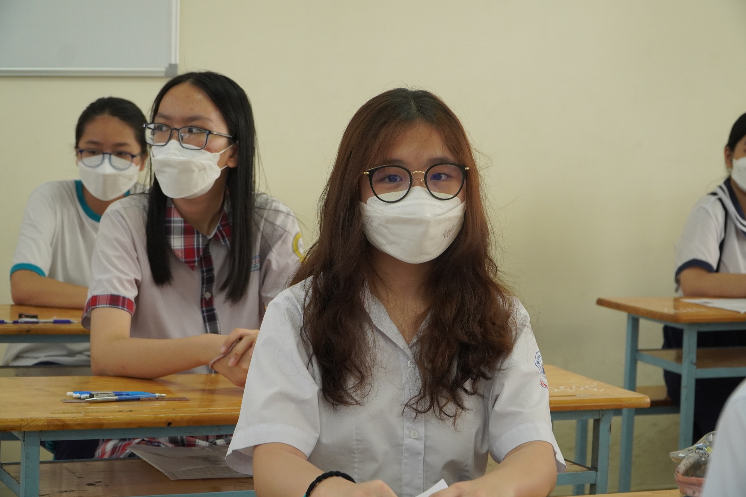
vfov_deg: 17.5
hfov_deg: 26.0
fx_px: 1616
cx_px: 373
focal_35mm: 78
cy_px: 248
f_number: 5.6
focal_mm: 52
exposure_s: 1/160
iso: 1000
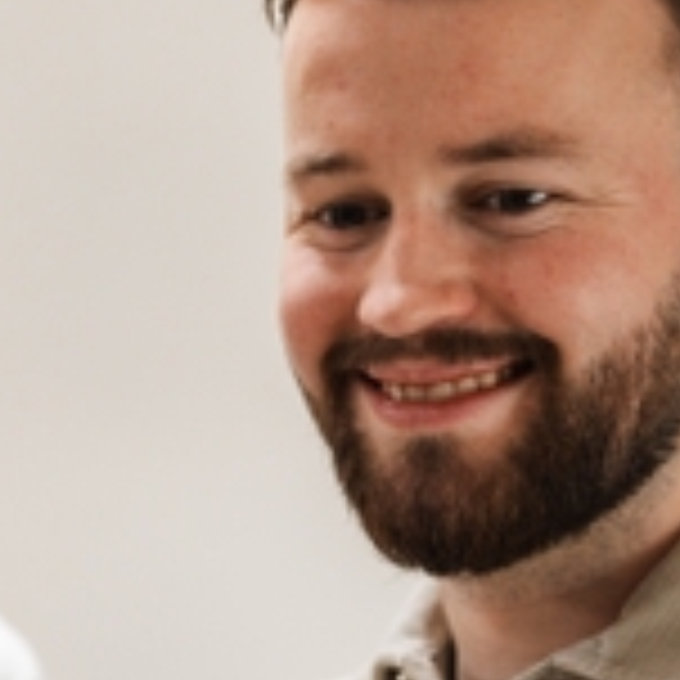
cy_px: 511
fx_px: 3400
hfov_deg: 11.4
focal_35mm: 153
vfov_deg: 11.4
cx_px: 228
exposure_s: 1/500
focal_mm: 35
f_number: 1.8
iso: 500
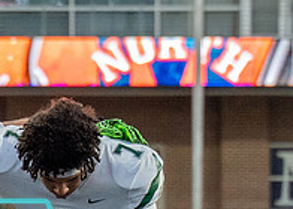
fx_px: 5459
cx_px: -70
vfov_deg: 2.2
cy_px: 262
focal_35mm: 656
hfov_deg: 3.1
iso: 800
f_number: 2.8
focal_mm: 70
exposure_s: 1/1000
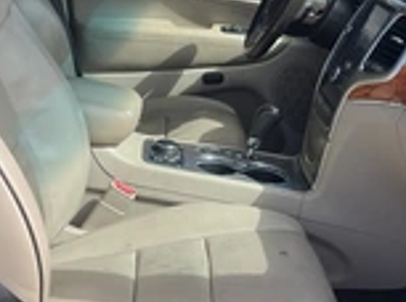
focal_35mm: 76
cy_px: 146
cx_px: 220
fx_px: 889
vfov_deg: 19.3
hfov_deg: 25.7
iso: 25
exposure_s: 1/586
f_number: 1.8
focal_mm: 3
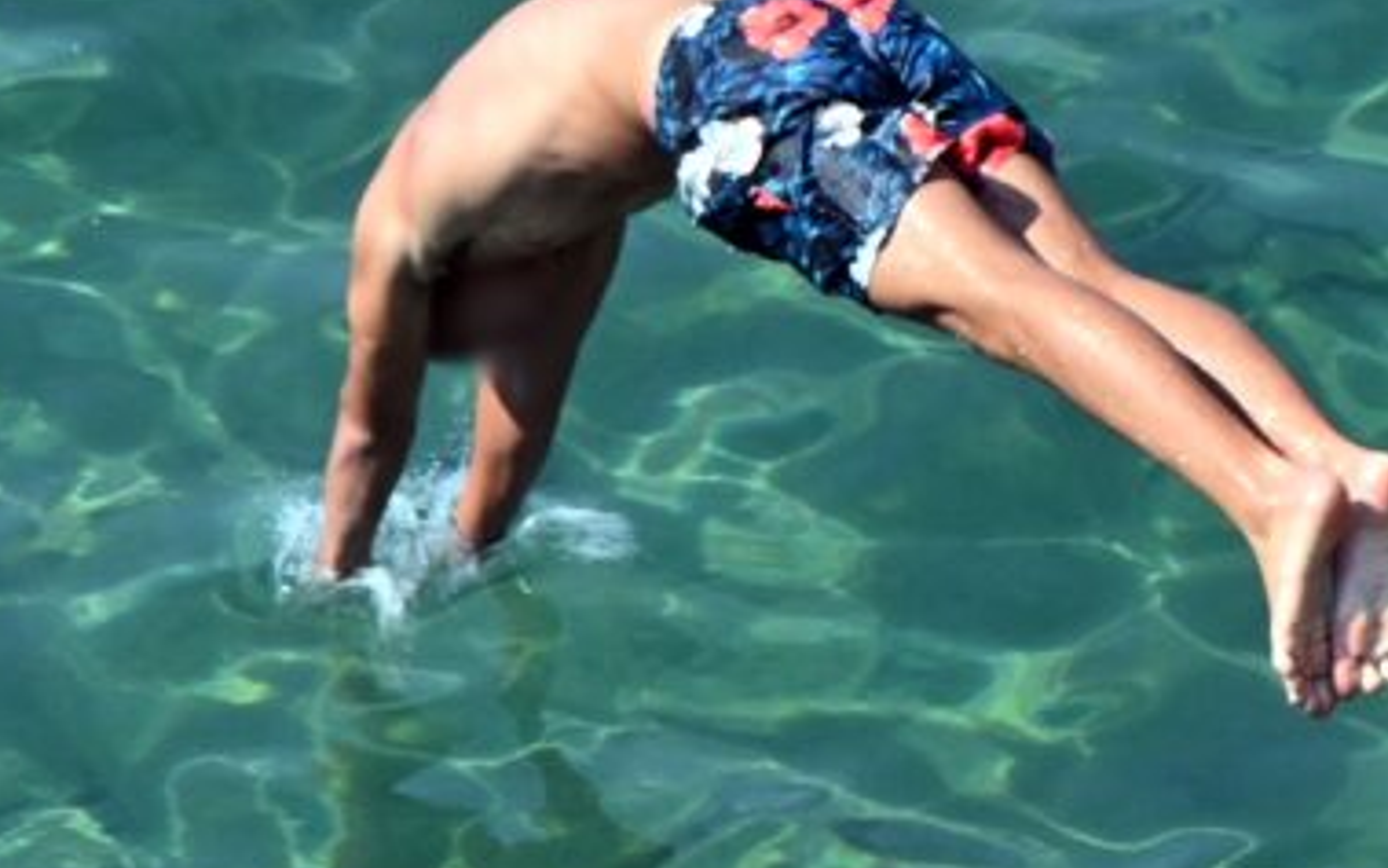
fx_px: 65943
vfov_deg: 0.8
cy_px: -81
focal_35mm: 1743
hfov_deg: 1.2
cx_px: 663
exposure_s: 1/500
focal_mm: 300
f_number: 14
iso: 500
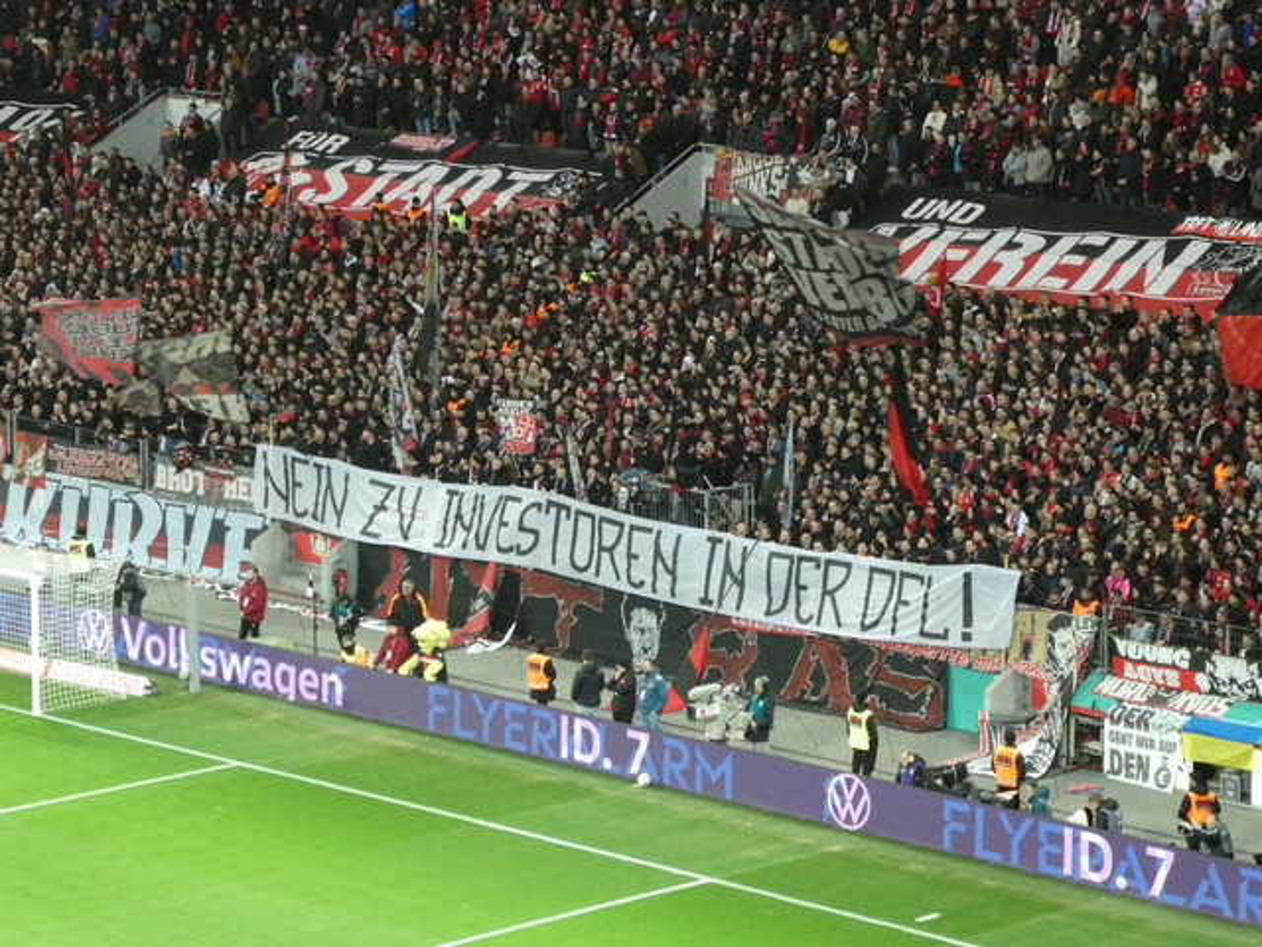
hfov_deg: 15.9
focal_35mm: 124
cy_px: 474
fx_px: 4521
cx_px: 631
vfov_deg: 12.0
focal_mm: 22.3
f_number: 5.2
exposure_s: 1/80
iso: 1000
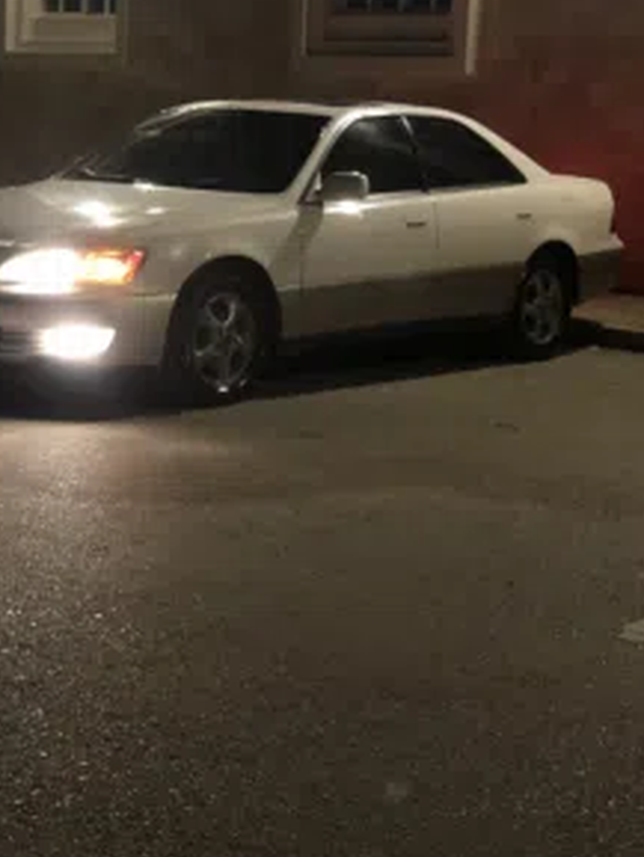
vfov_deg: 26.9
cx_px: 234
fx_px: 1785
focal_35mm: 72
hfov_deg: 20.4
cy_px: 285
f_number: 2.4
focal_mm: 6
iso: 250
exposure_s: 1/8
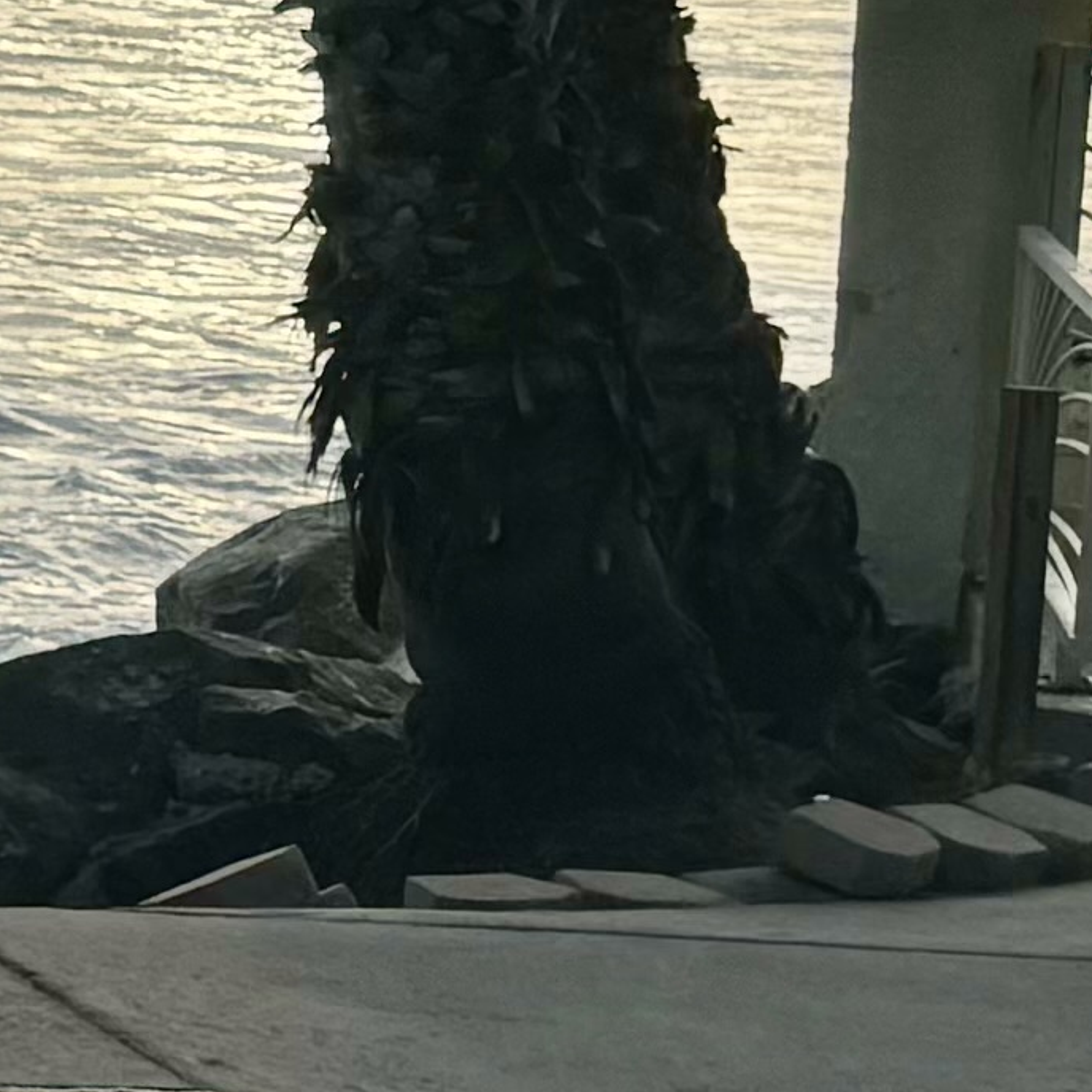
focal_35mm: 176
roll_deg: -3.4
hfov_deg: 8.0
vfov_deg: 9.9
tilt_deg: -1.3
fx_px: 6282
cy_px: 343
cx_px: -2581
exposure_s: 1/3802
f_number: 1.78
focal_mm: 6.76
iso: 80
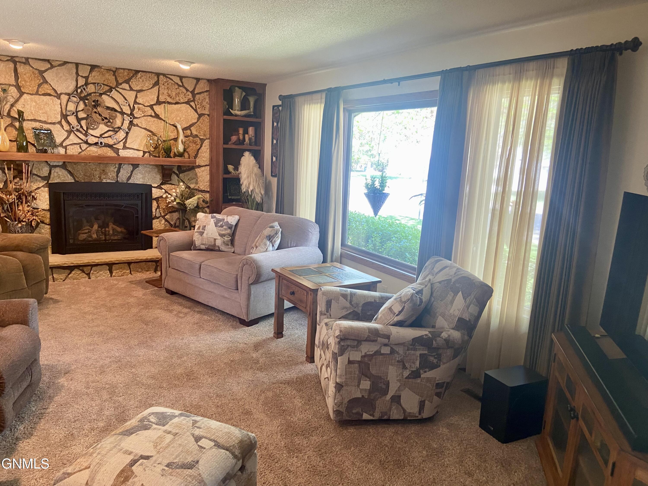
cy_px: 243
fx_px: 487
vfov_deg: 53.1
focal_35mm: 26
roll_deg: -3.8
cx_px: 324
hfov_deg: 67.3
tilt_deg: -12.4
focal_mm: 4.25
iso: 100
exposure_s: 1/60
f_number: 1.8
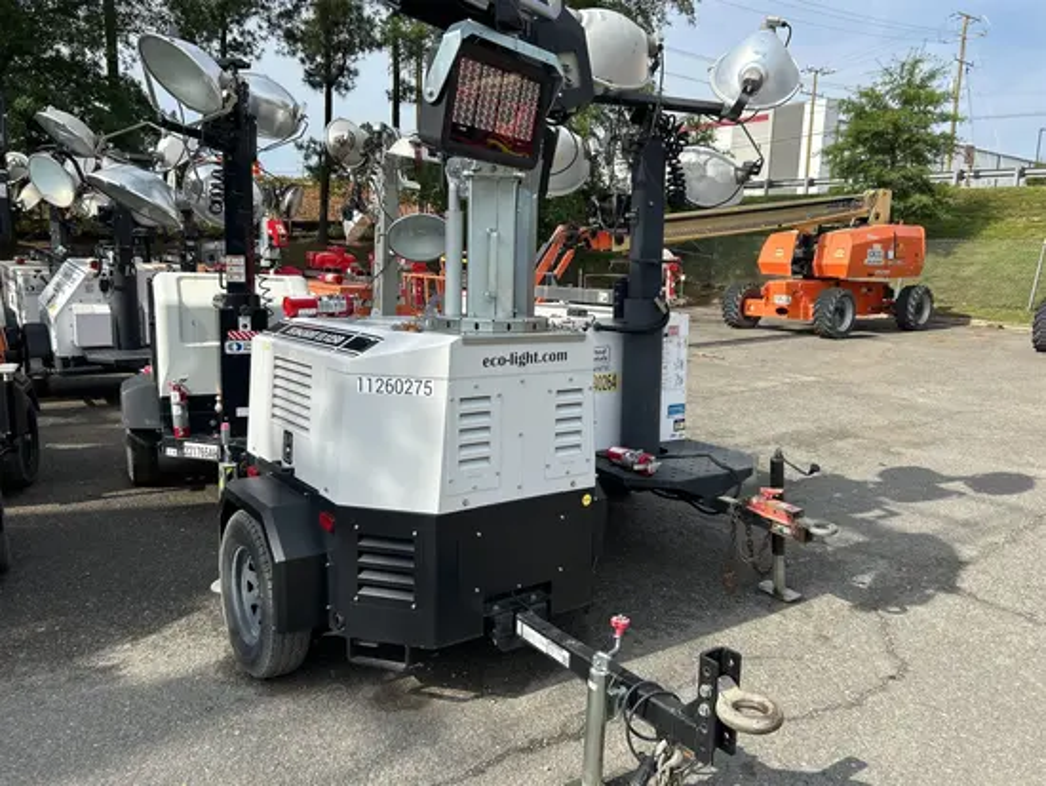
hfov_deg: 67.3
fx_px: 786
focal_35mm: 26
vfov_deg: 53.1
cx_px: 523
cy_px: 393
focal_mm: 5.7
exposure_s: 1/3165
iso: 50
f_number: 1.5
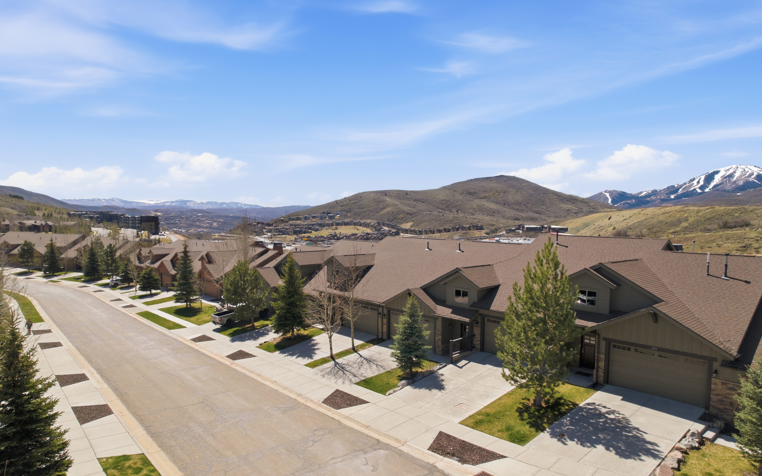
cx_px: 391
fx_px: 478
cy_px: 252
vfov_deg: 53.0
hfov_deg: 77.1
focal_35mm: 23
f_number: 2.8
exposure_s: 1/400
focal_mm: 8.4
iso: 120
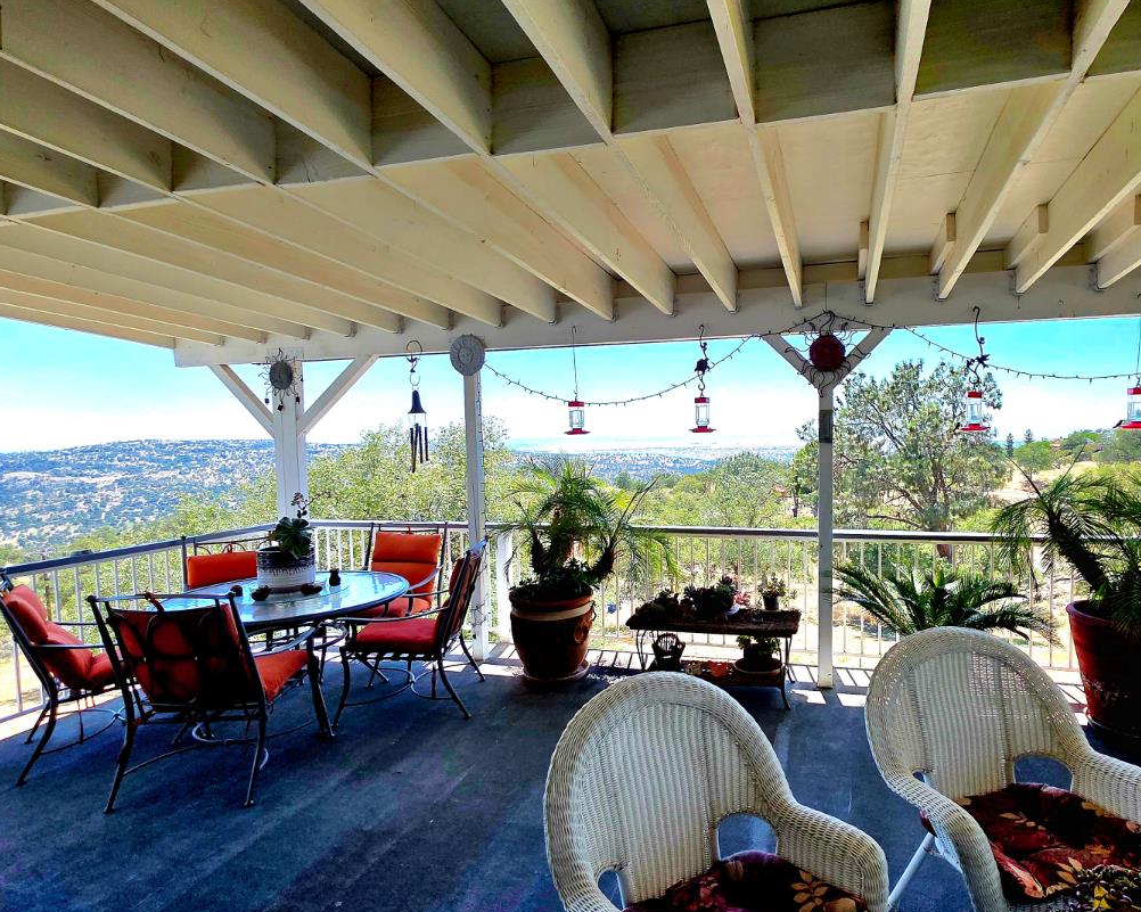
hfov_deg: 82.6
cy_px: 474
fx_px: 641
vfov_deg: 70.8
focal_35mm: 19
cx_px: 664
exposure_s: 1/1000
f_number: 1.9
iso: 40
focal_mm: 2.2
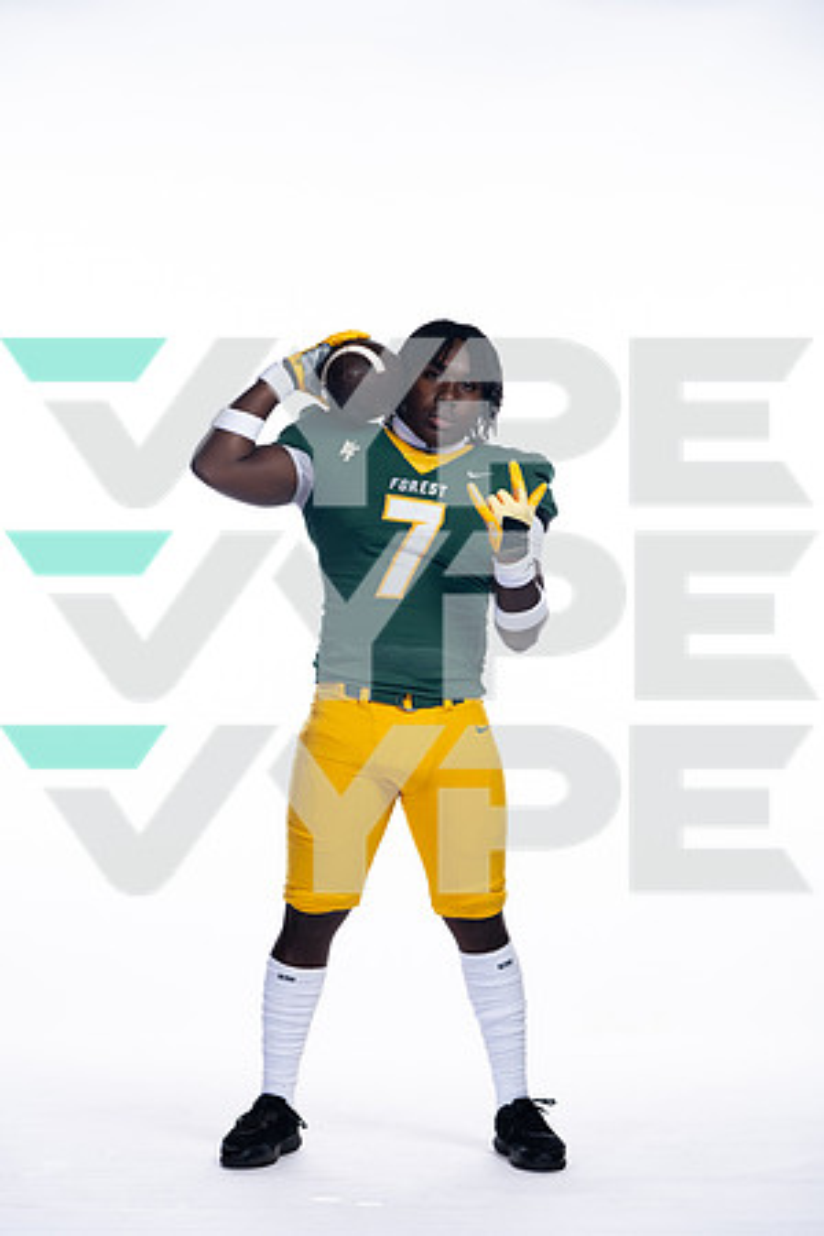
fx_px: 3673
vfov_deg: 19.1
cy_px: 618
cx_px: 412
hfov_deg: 12.8
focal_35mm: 107
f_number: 6.3
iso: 400
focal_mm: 107
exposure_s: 1/250
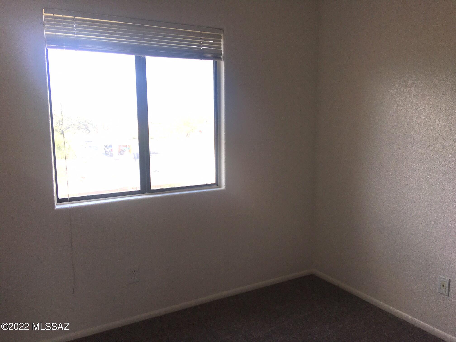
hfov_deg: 61.7
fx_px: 382
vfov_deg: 48.2
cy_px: 171
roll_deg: +1.1
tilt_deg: -9.3
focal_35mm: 29
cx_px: 228
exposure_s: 1/264
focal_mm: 4.15
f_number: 2.2
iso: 25
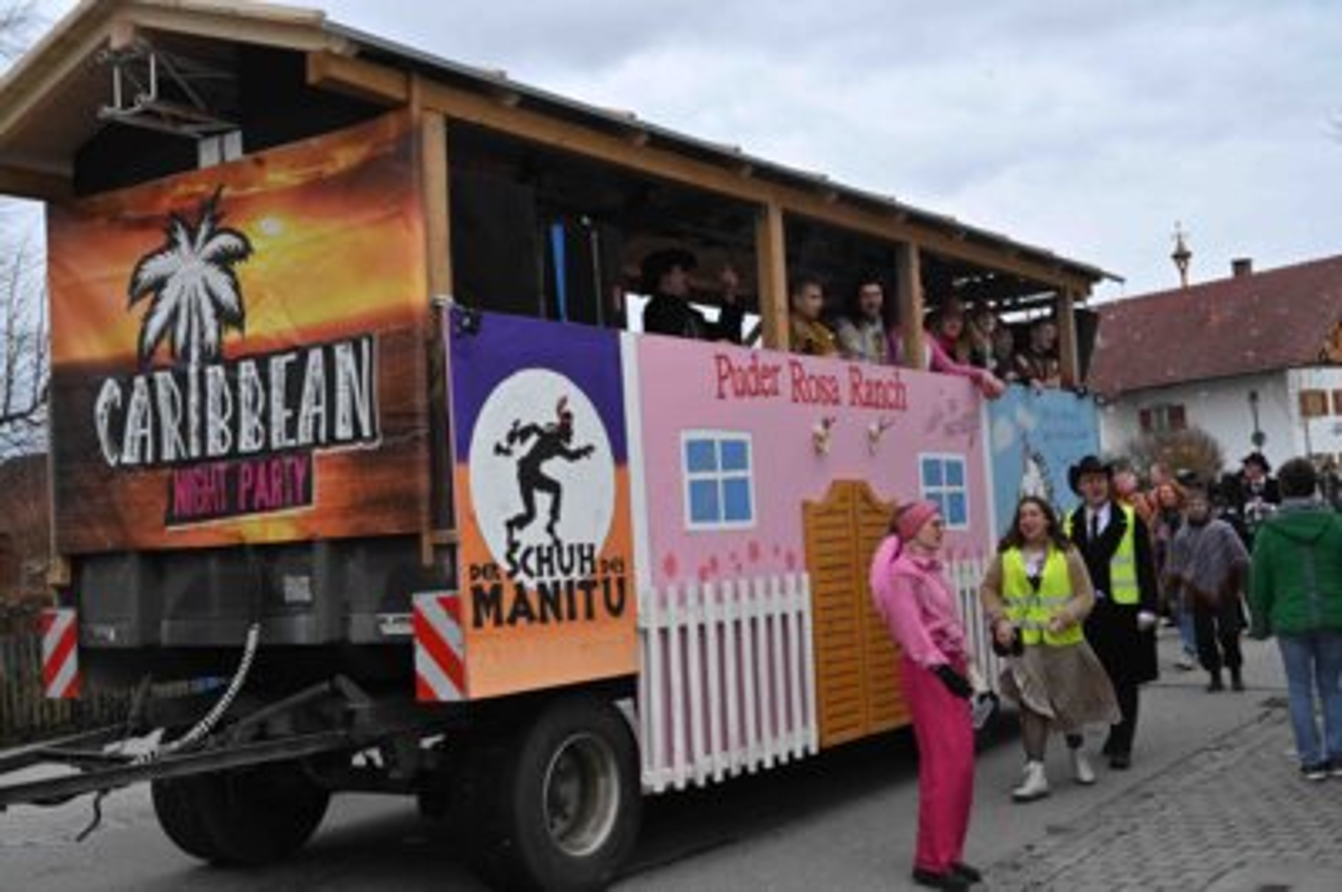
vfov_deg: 32.6
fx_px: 1527
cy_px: 446
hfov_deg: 47.4
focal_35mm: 41
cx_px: 671
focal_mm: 41
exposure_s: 1/1250
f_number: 10
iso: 2500
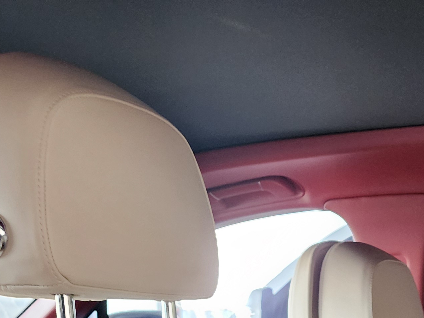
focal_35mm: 72
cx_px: 389
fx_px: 882
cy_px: 493
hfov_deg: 26.1
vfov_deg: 18.0
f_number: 1.8
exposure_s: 1/30
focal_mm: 6.4
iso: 500
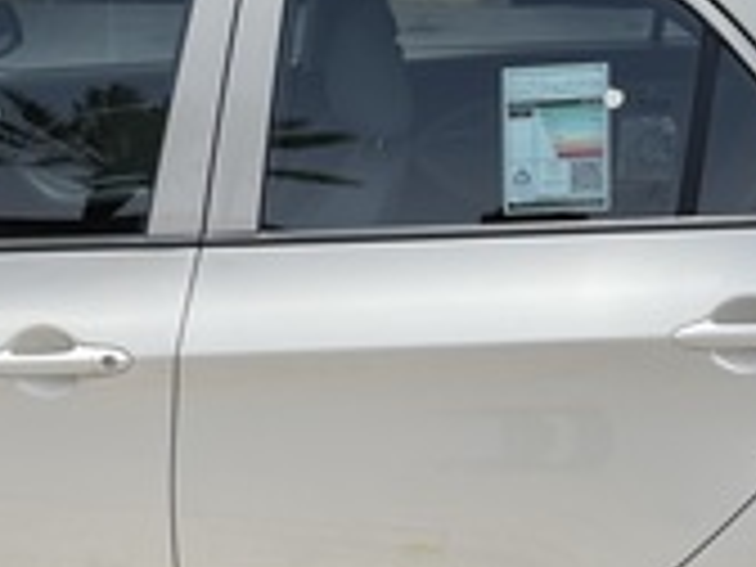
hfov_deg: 28.4
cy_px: 461
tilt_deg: -23.3
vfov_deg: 21.3
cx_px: 268
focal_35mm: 68
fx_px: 1485
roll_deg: +1.2
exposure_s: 1/2387
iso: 32
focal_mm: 5.1
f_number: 1.6
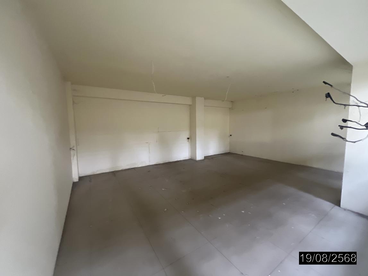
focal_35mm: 13
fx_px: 138
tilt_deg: -5.1
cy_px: 138
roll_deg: +0.5
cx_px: 184
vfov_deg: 89.9
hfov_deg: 106.2
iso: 500
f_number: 1.8
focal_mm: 1.57
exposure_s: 1/60
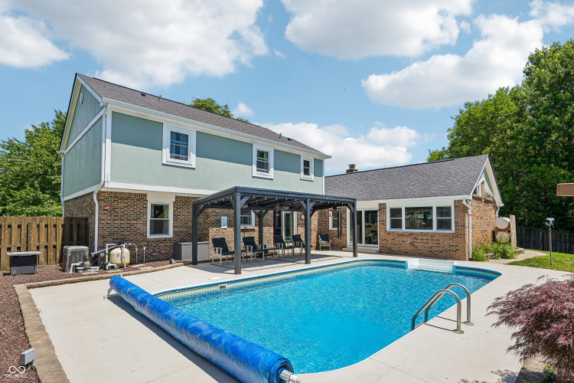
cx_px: 287
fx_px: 295
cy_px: 192
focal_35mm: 18
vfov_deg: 65.9
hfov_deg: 88.4
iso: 100
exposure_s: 1/250
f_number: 8
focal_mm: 18.5
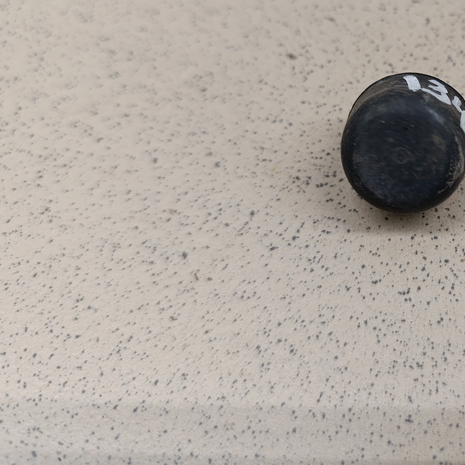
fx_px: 654
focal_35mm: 43
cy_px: 116
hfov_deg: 36.1
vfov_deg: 38.2
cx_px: 442
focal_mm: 6.14
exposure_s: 1/100
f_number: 1.6
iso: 320
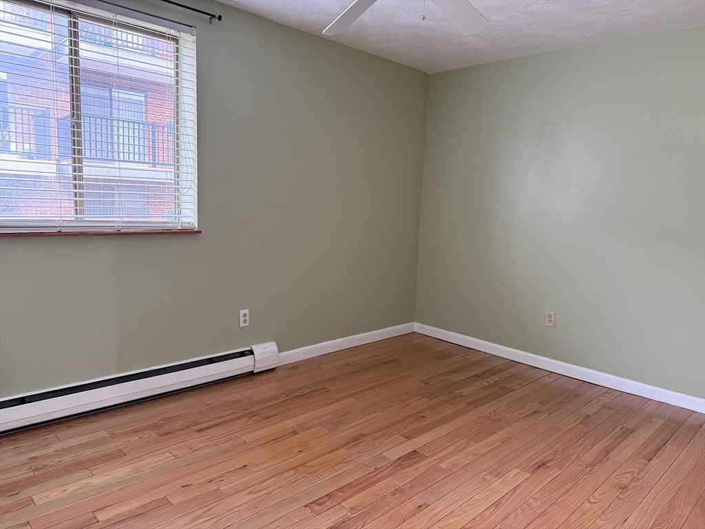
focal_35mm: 24
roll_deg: -2.2
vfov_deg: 56.8
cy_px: 264
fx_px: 489
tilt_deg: -7.2
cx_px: 352
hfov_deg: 71.6
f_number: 1.78
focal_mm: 6.76
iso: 320
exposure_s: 1/60
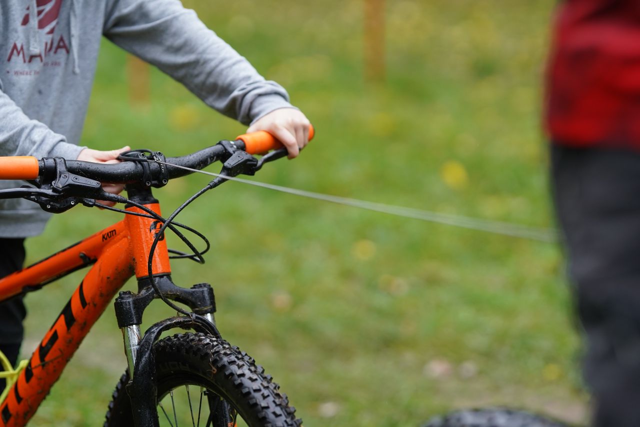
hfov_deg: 19.5
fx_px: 1866
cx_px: 320
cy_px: 214
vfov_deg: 13.0
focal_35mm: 105
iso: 1250
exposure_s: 1/1250
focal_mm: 105
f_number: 2.2
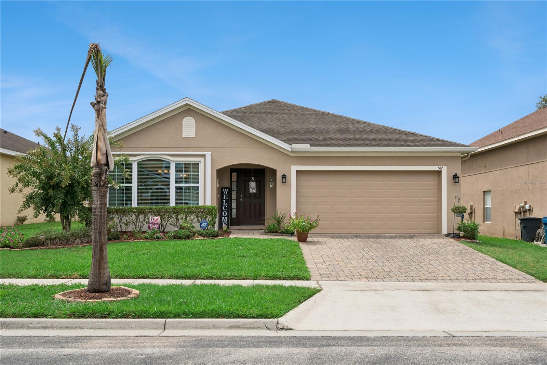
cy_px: 182
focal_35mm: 33
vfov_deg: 40.0
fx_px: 501
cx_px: 274
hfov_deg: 57.2
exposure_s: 1/2000
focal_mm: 33
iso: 800
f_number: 10
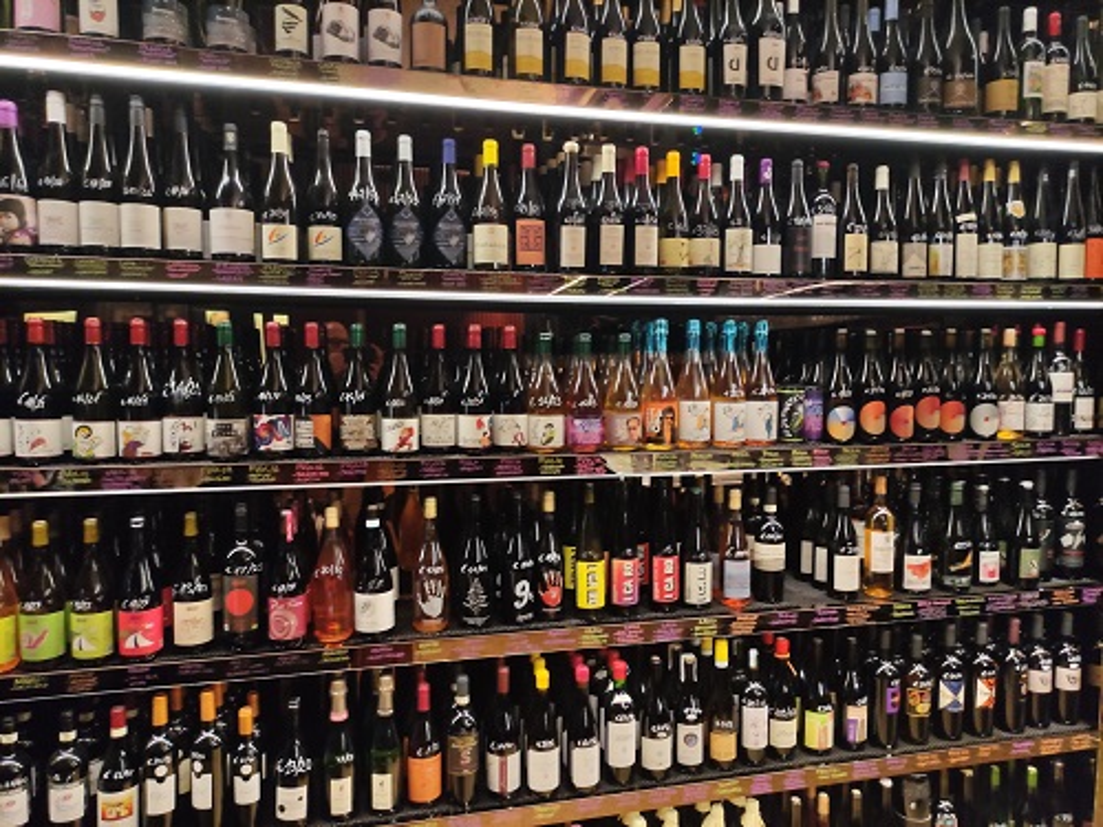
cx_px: 552
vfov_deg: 54.9
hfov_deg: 69.4
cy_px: 414
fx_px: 797
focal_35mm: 25
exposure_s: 1/25
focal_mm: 5.43
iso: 366
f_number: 1.89
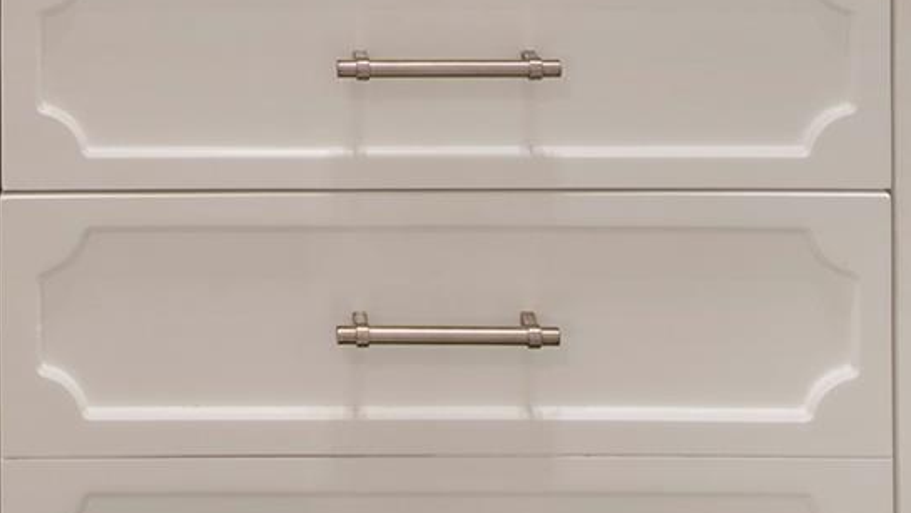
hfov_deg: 34.6
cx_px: 209
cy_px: -515
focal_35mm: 59
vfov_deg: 15.9
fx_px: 1426
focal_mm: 10
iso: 100
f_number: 8
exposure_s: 1/15
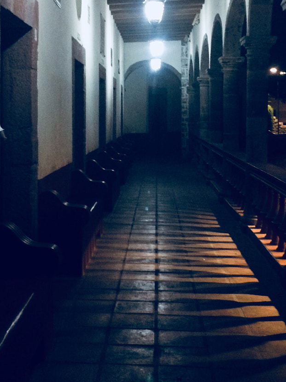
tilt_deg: -1.1
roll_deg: -0.4
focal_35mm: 56
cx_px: 147
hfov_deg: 26.1
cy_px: 116
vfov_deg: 33.9
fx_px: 617
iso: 320
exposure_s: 1/15
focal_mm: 4.15
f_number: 2.2
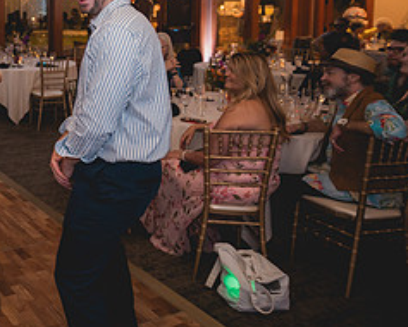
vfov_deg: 36.5
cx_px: -72
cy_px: 51
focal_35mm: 39
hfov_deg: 36.8
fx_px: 471
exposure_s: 1/50
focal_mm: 17
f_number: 2.8
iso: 2500
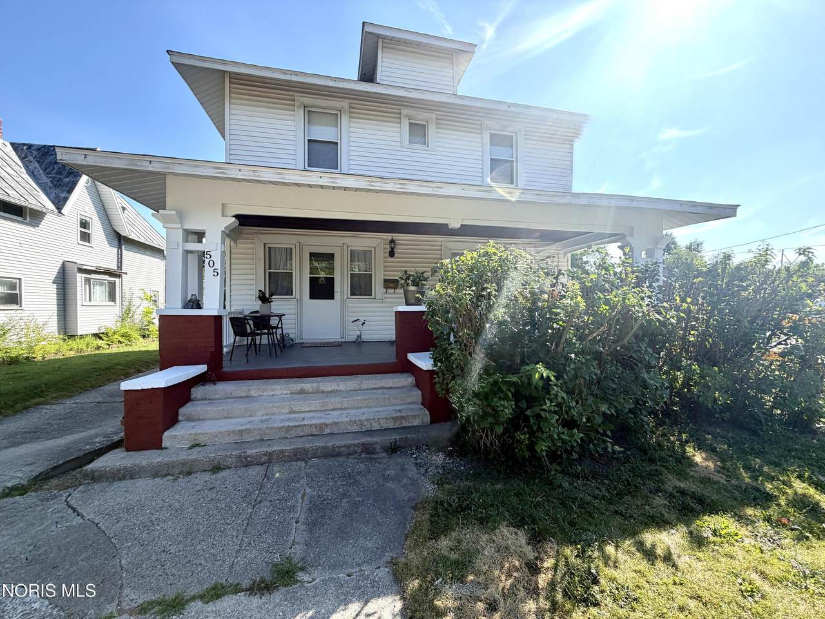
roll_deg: +0.4
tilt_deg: -0.7
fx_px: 334
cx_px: 412
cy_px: 310
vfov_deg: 85.7
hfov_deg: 102.1
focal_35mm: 14
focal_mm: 2.22
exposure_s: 1/770
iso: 40
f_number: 2.2
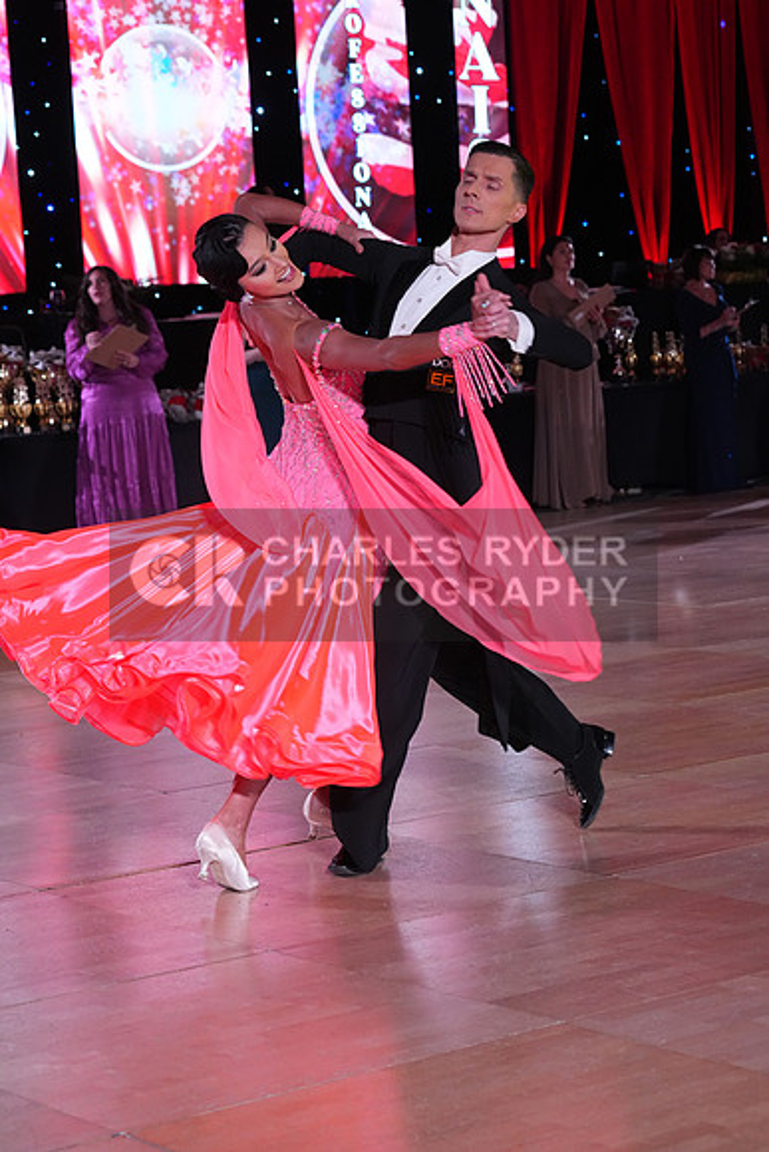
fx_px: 2786
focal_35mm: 87
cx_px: 384
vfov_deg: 23.4
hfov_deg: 15.7
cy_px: 576
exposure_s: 1/250
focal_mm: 87
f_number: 5.6
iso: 3200
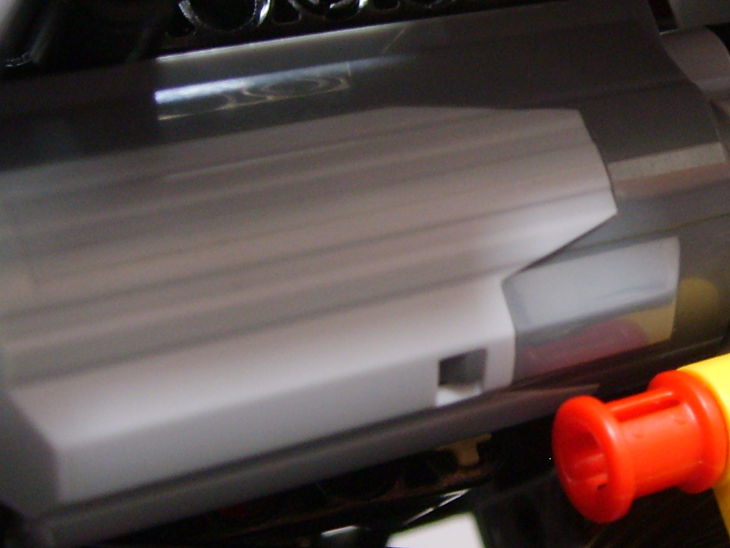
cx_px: 619
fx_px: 1666
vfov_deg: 18.7
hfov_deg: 24.2
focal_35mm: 79
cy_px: 238
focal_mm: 5.8
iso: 139
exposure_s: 1/3
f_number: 2.8
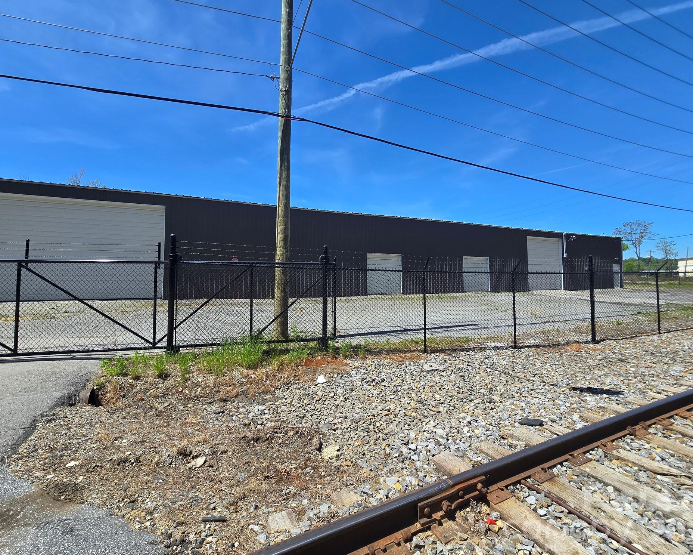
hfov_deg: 100.7
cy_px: 271
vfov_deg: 88.0
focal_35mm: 14
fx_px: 287
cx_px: 345
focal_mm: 2.2
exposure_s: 1/1789
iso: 50
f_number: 2.2
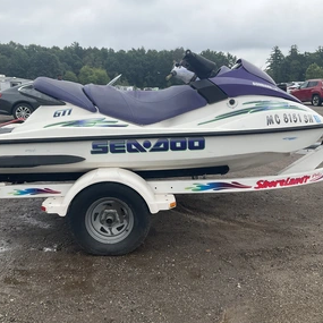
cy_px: 156
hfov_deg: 46.0
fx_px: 380
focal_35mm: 36
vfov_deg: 46.0
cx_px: 155
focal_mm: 3
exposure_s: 1/599
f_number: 1.8
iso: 25
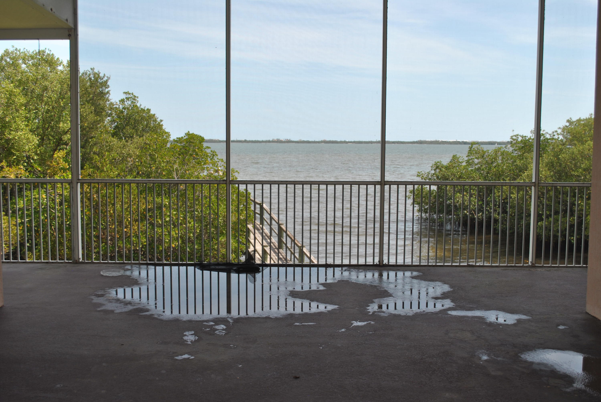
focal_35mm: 39
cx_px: 300
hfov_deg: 49.5
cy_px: 201
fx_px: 652
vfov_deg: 34.3
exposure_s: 1/200
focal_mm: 26
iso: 100
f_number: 5.6
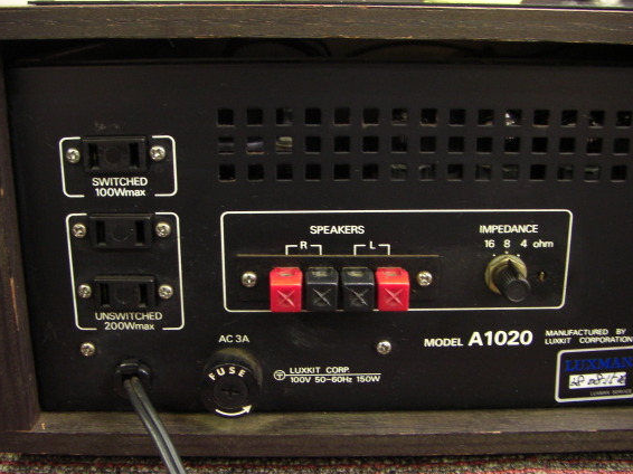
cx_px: 321
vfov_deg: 33.6
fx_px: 786
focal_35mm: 43
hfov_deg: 43.9
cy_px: 234
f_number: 3.4
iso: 200
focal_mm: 6.3
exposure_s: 1/8
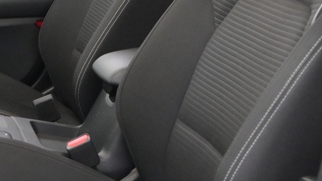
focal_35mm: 96
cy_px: 57
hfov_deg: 21.9
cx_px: 59
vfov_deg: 12.6
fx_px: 819
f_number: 3.5
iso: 2500
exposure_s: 1/30
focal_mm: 17.5
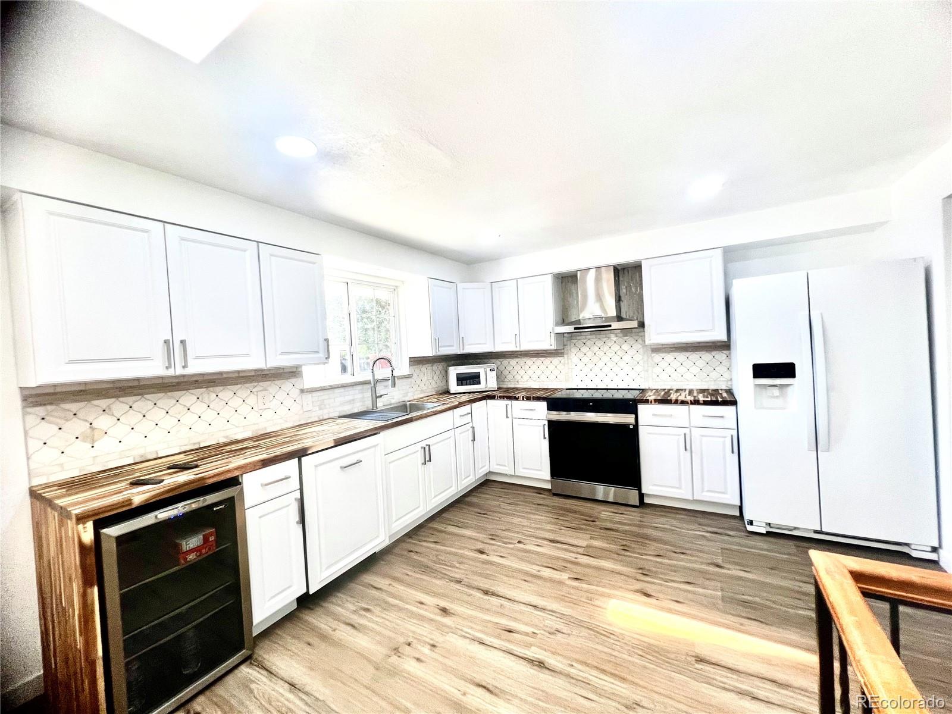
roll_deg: +3.2
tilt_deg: -1.7
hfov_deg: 106.2
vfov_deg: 89.9
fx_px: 358
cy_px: 357
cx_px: 476
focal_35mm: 13
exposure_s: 1/120
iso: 80
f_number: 1.8
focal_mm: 1.57
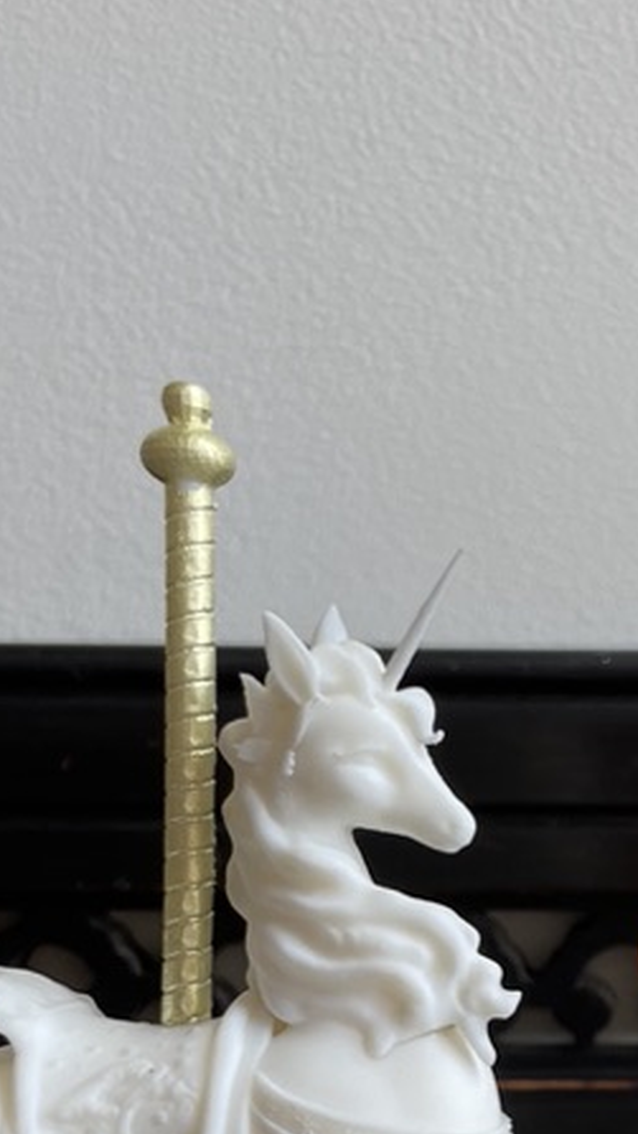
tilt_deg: -11.0
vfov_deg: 30.8
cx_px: 741
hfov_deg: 17.7
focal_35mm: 65
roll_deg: +0.4
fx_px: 1954
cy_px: 1037
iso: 32
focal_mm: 4.2
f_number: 1.6
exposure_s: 1/121
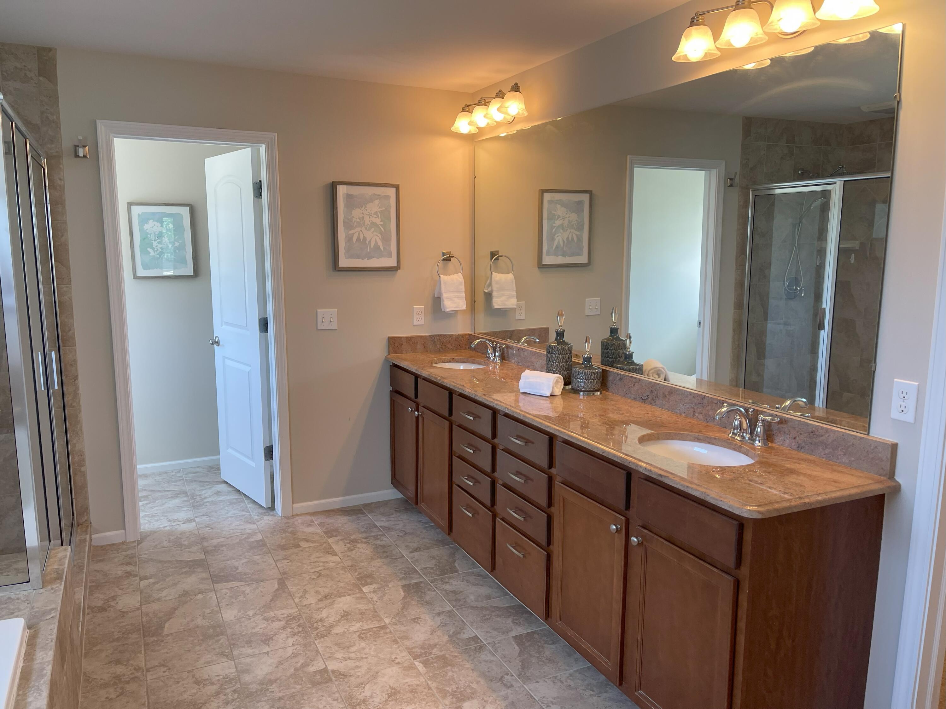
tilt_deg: -10.1
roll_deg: -0.3
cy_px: 354
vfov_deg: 54.9
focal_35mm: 25
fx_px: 683
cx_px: 473
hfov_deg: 69.4
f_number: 1.6
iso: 100
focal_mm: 5.1
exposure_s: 1/120
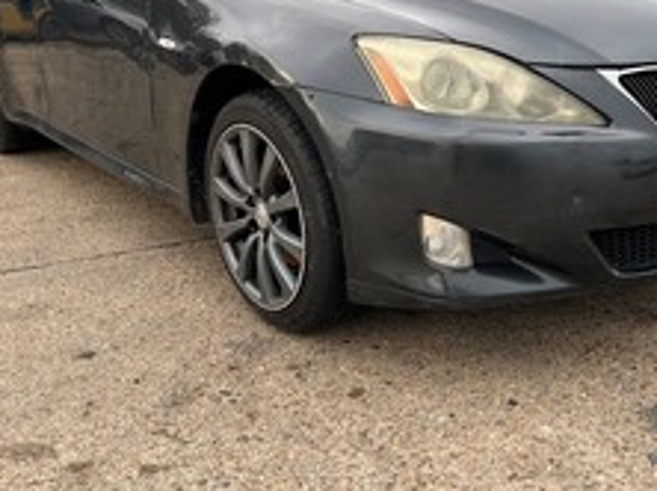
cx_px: 408
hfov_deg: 45.5
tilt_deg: -13.3
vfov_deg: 34.7
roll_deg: -0.1
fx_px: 777
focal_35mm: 41
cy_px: 160
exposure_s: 1/121
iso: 40
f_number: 1.5
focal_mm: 5.7
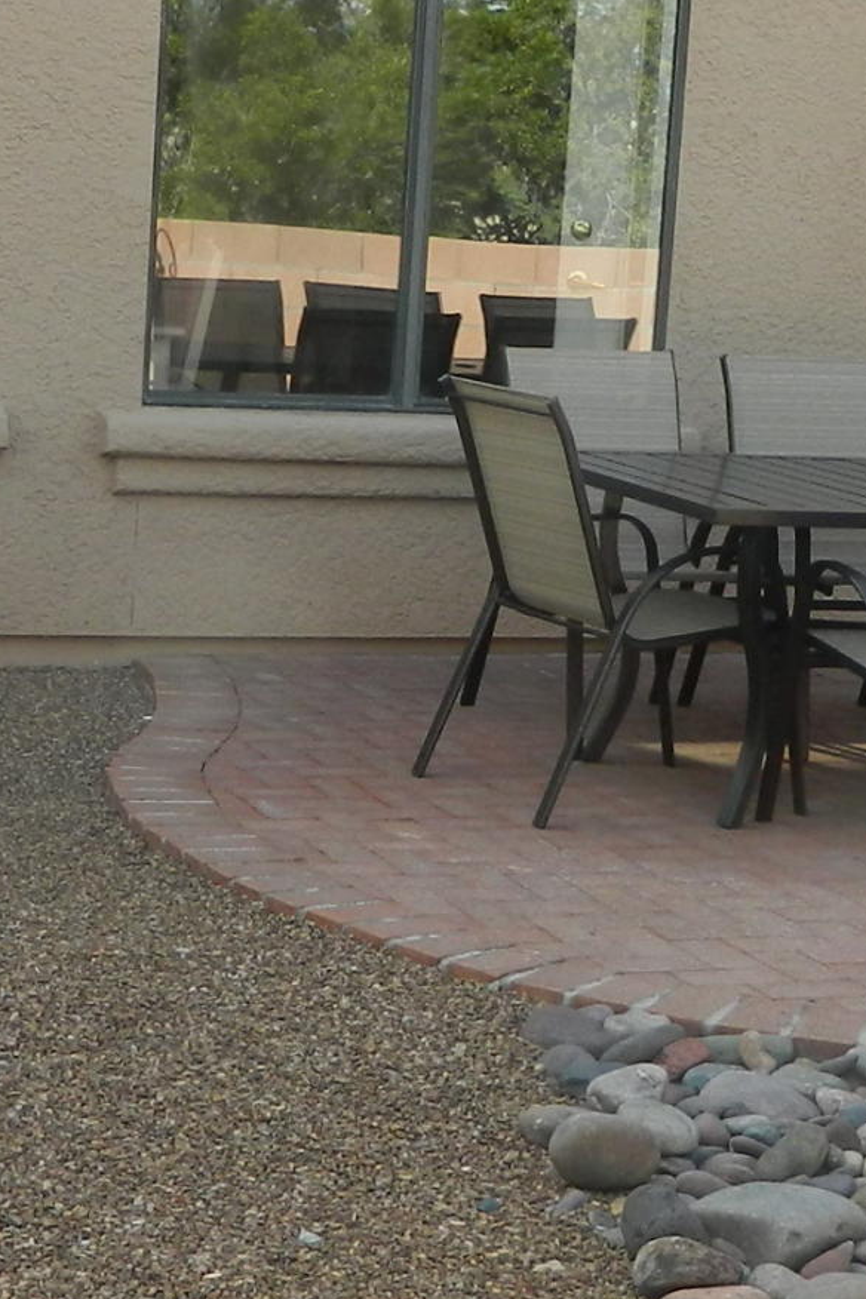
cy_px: 684
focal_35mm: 89
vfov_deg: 22.9
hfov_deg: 15.3
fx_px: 3211
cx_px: 289
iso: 80
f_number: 3.1
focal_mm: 4.5
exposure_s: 1/320
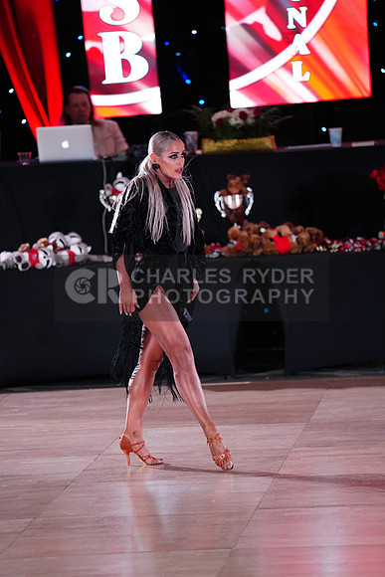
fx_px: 3206
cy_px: 288
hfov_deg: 6.9
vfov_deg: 10.3
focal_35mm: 200
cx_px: 192
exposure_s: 1/320
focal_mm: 200
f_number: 2.8
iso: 2500
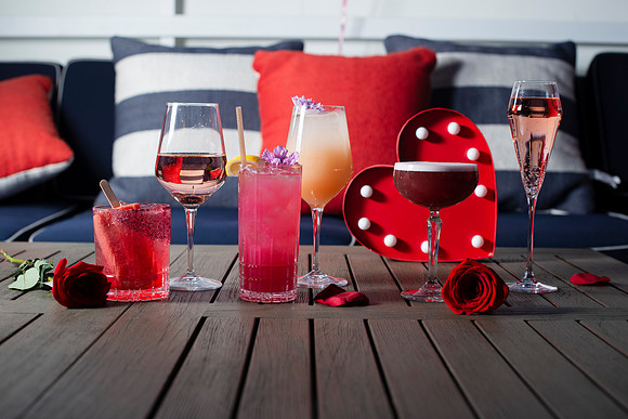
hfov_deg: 39.3
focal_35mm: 50
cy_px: 210
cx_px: 314
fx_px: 879
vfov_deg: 26.8
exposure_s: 1/250
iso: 200
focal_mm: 50
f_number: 4.5
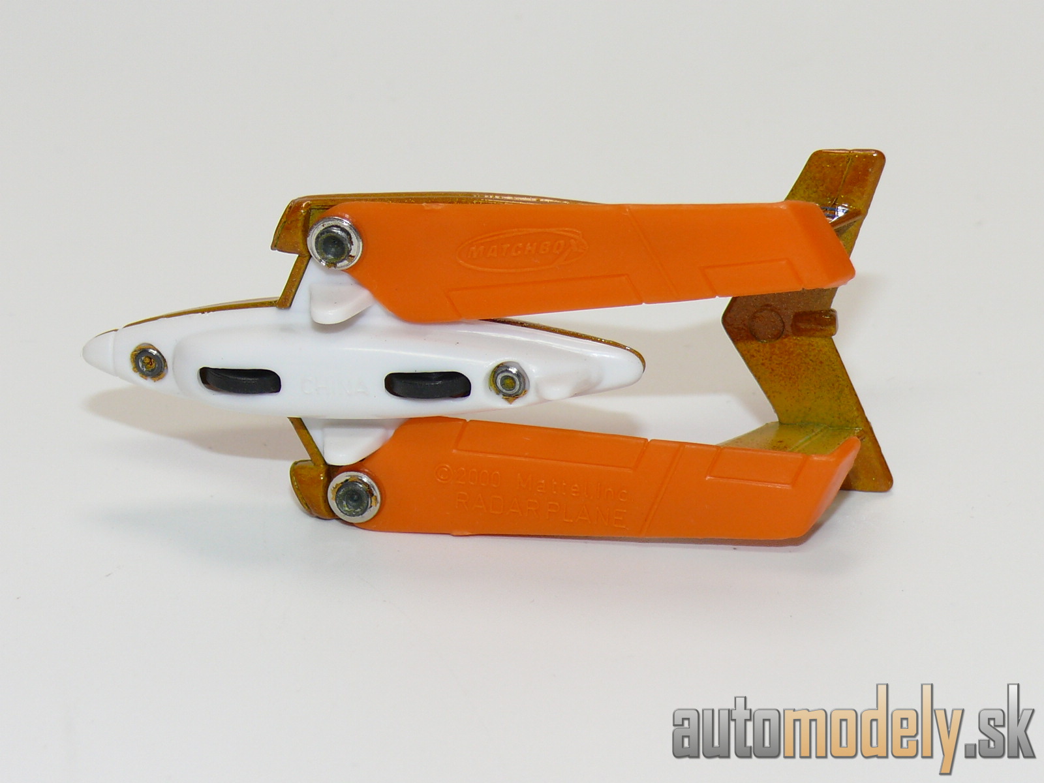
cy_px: 392
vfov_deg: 14.5
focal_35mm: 102
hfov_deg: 19.3
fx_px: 3076
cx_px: 522
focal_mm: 13.3
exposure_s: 1/30
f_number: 4
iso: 100
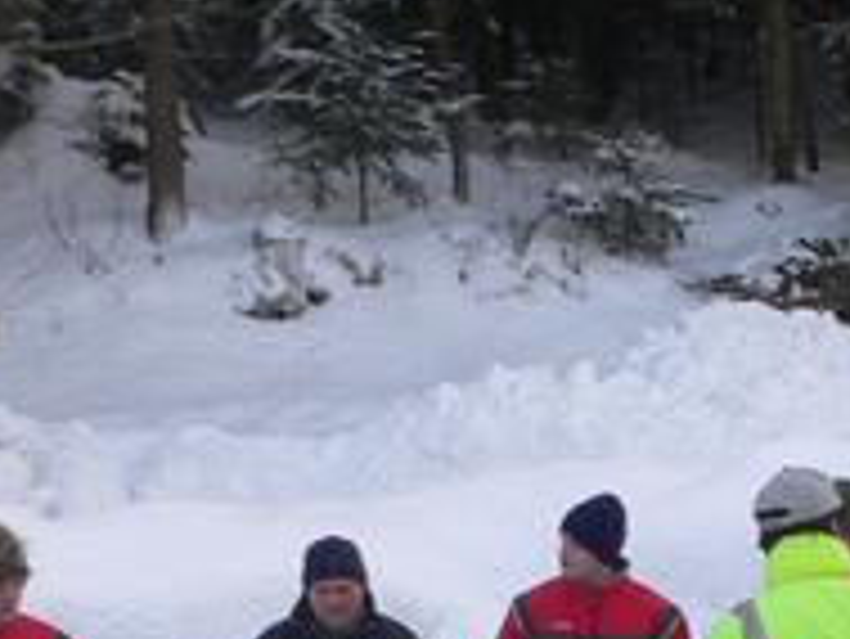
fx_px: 3170
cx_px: 1122
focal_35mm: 129
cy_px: 880
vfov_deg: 11.2
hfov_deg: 14.6
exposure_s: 1/160
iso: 80
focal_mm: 6
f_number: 4
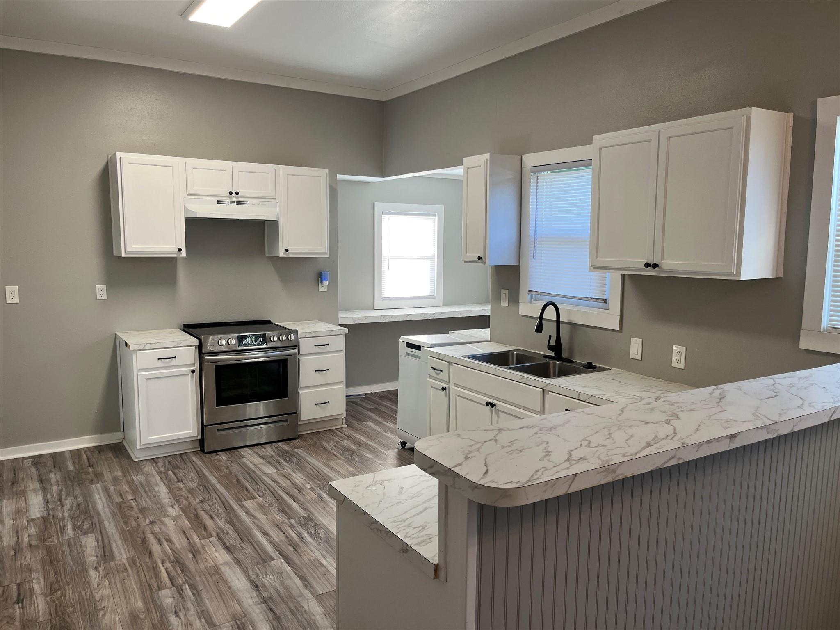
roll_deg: -0.5
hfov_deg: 67.3
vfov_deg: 53.1
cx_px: 420
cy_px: 315
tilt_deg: -6.6
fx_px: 631
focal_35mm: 26
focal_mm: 5.1
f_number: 1.6
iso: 100
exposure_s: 1/120
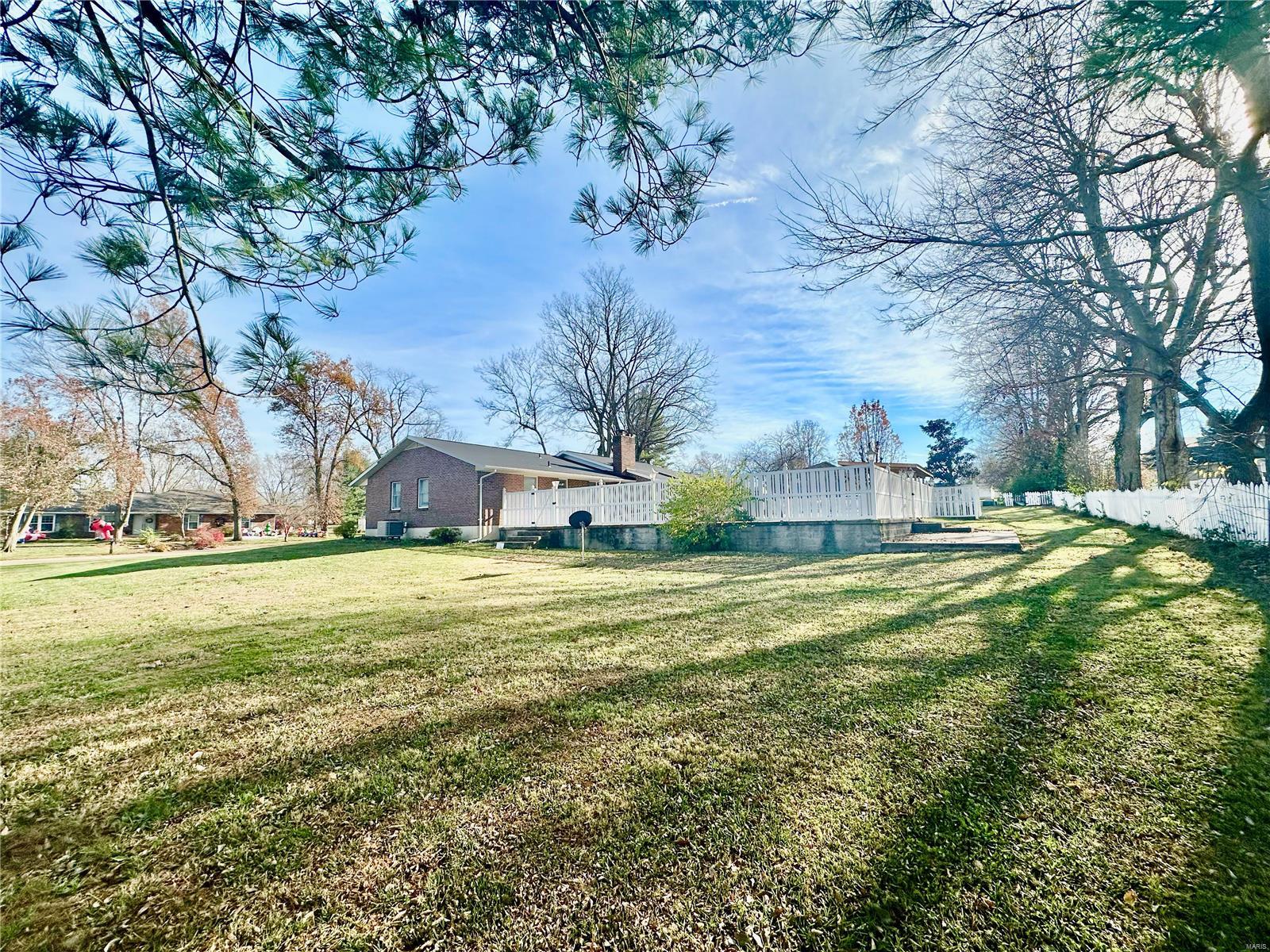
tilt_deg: +4.9
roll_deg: +0.8
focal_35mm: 14
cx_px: 635
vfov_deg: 85.7
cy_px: 476
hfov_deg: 102.1
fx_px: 514
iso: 40
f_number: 2.2
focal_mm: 2.22
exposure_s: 1/1742
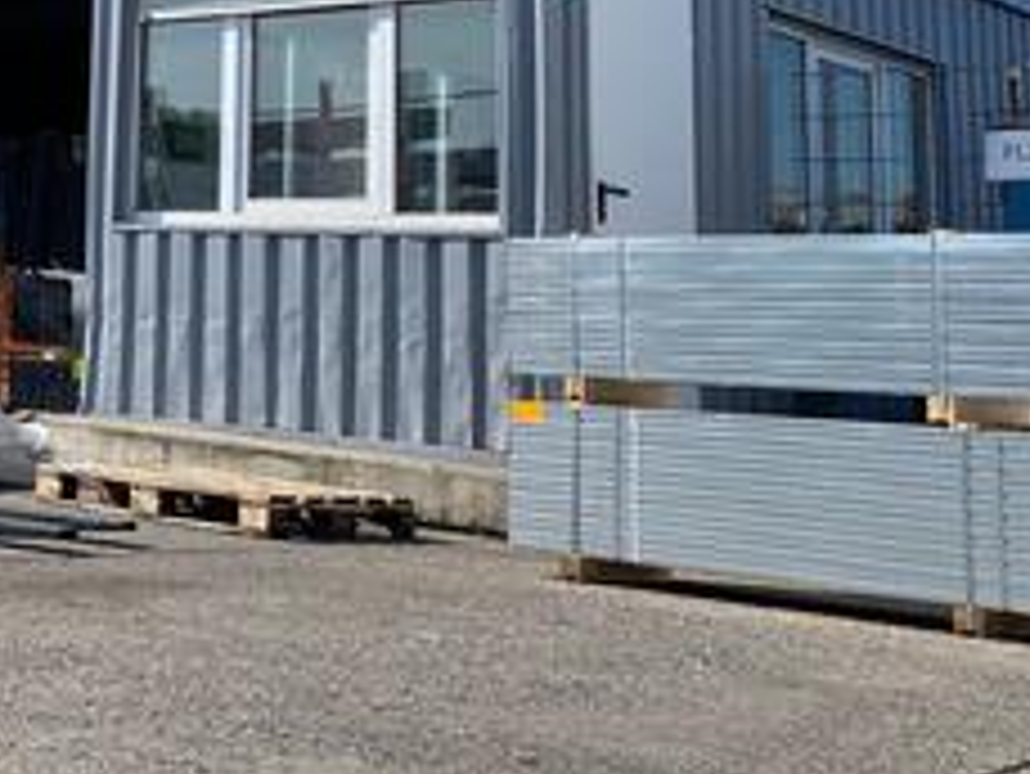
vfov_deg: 20.6
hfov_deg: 26.6
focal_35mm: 68
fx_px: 2024
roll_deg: -3.8
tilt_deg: +10.4
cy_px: -76
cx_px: -58
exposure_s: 1/3040
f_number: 1.8
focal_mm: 4.25
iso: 32
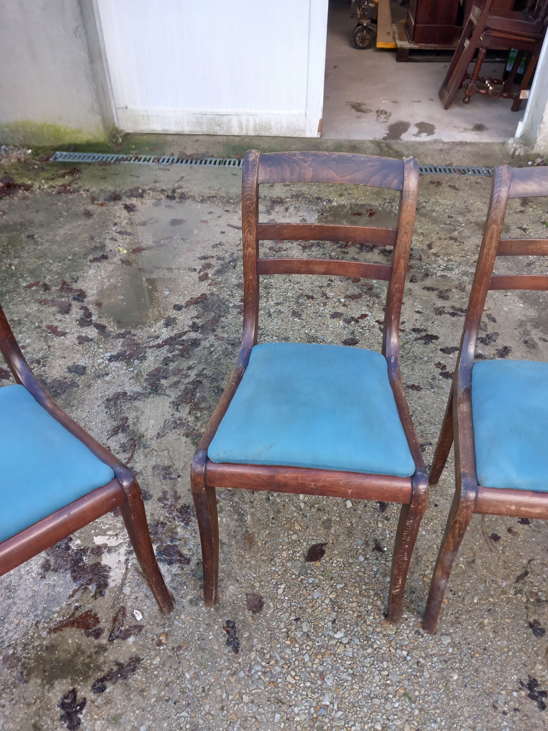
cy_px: 366
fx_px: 570
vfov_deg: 65.3
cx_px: 274
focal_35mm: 27
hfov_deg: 51.4
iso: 32
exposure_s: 1/50
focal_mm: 4
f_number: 1.8
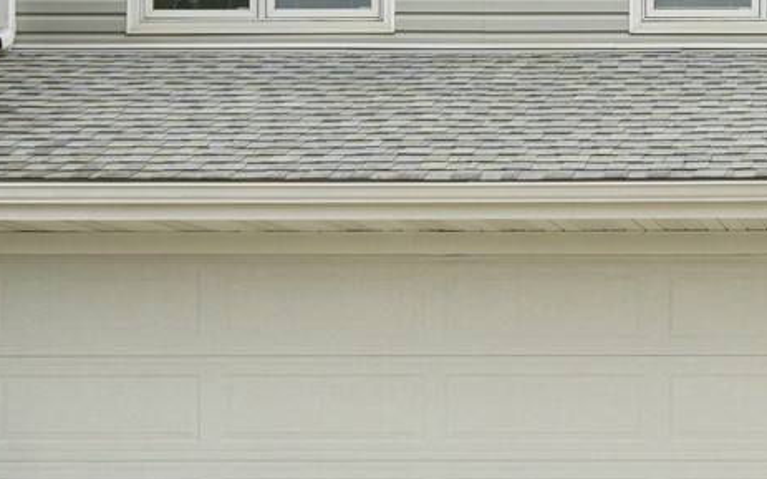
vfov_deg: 15.0
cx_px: 857
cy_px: 47
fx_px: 1797
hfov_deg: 22.6
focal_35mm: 86
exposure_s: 1/800
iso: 400
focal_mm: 23
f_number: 8
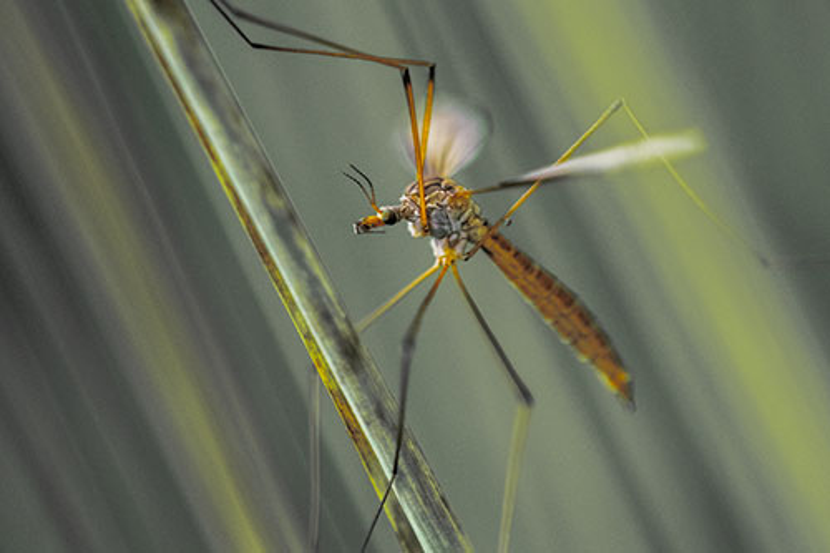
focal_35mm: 210
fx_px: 4840
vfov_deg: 6.5
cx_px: 415
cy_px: 276
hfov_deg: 9.8
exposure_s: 1/3200
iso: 2000
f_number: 7.6
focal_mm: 210
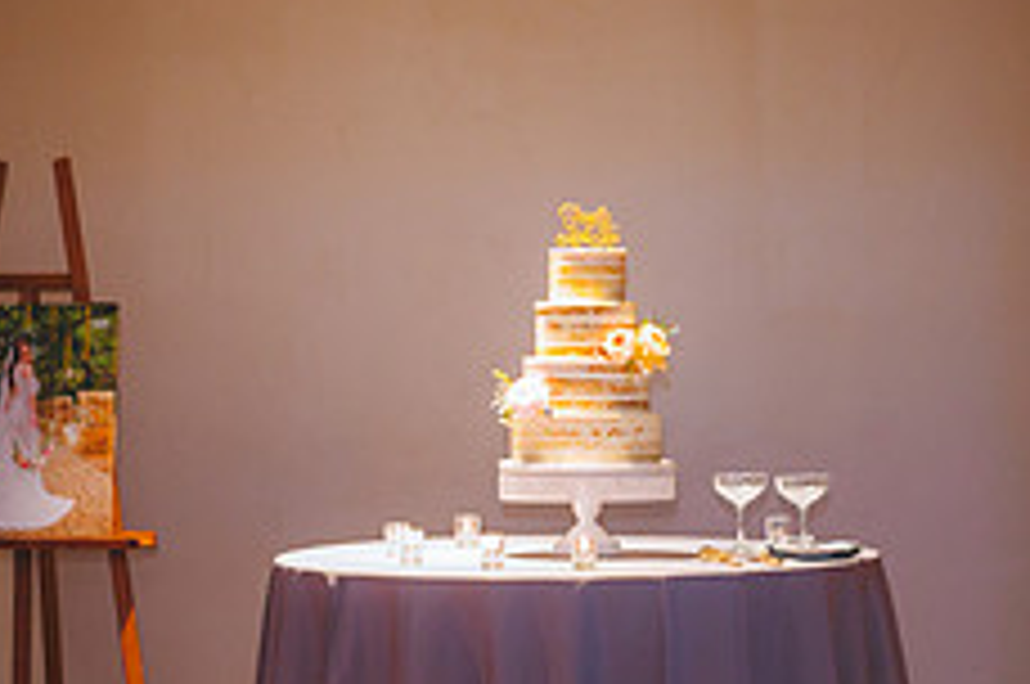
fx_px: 5171
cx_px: 563
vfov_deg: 7.6
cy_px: 454
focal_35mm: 181
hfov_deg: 11.4
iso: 2500
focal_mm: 70
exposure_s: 1/60
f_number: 2.8
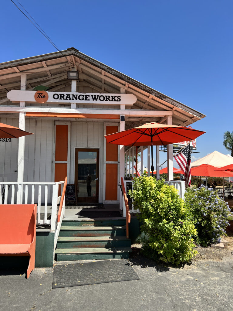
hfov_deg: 53.1
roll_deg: -0.5
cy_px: 156
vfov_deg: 67.3
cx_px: 116
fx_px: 233
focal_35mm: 26
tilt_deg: +4.8
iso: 50
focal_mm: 5.7
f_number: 1.5
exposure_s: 1/2353
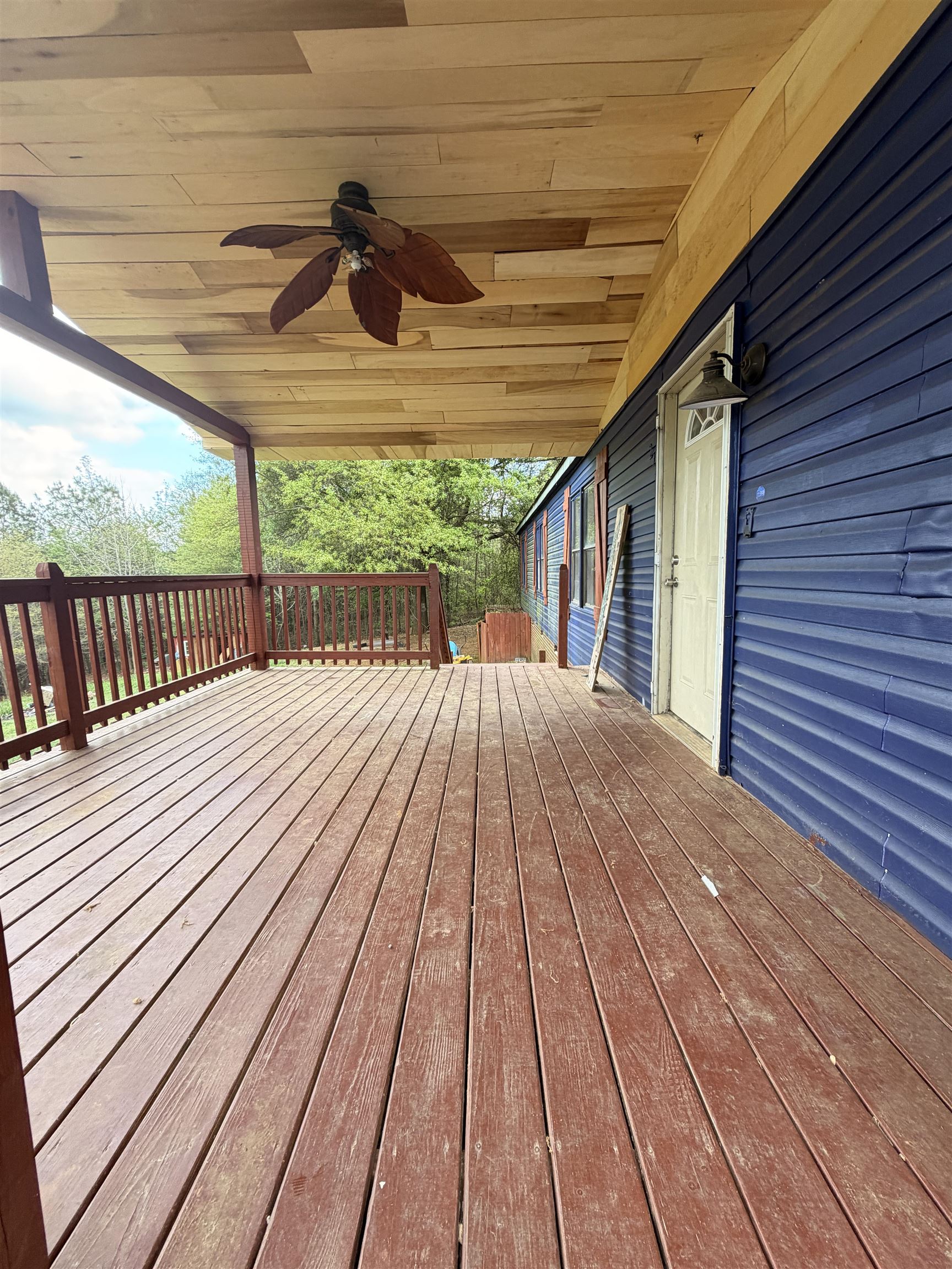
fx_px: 513
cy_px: 634
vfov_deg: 102.1
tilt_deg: -6.0
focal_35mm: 14
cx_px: 476
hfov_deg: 85.7
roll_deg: +0.6
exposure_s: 1/121
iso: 100
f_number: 2.2
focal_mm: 2.22
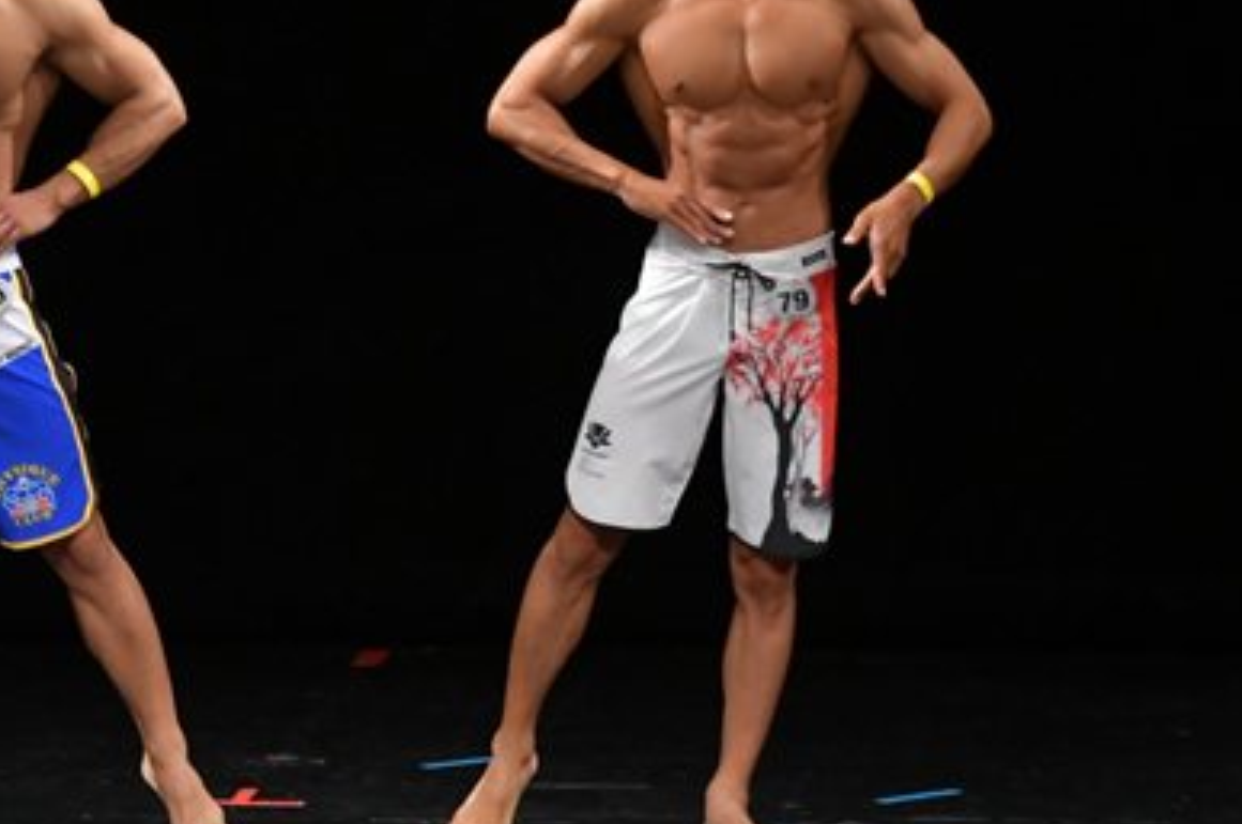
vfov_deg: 3.0
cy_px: 285
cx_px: 207
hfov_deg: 4.6
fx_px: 15540
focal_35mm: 451
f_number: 5.6
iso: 3200
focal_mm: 150
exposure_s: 1/400
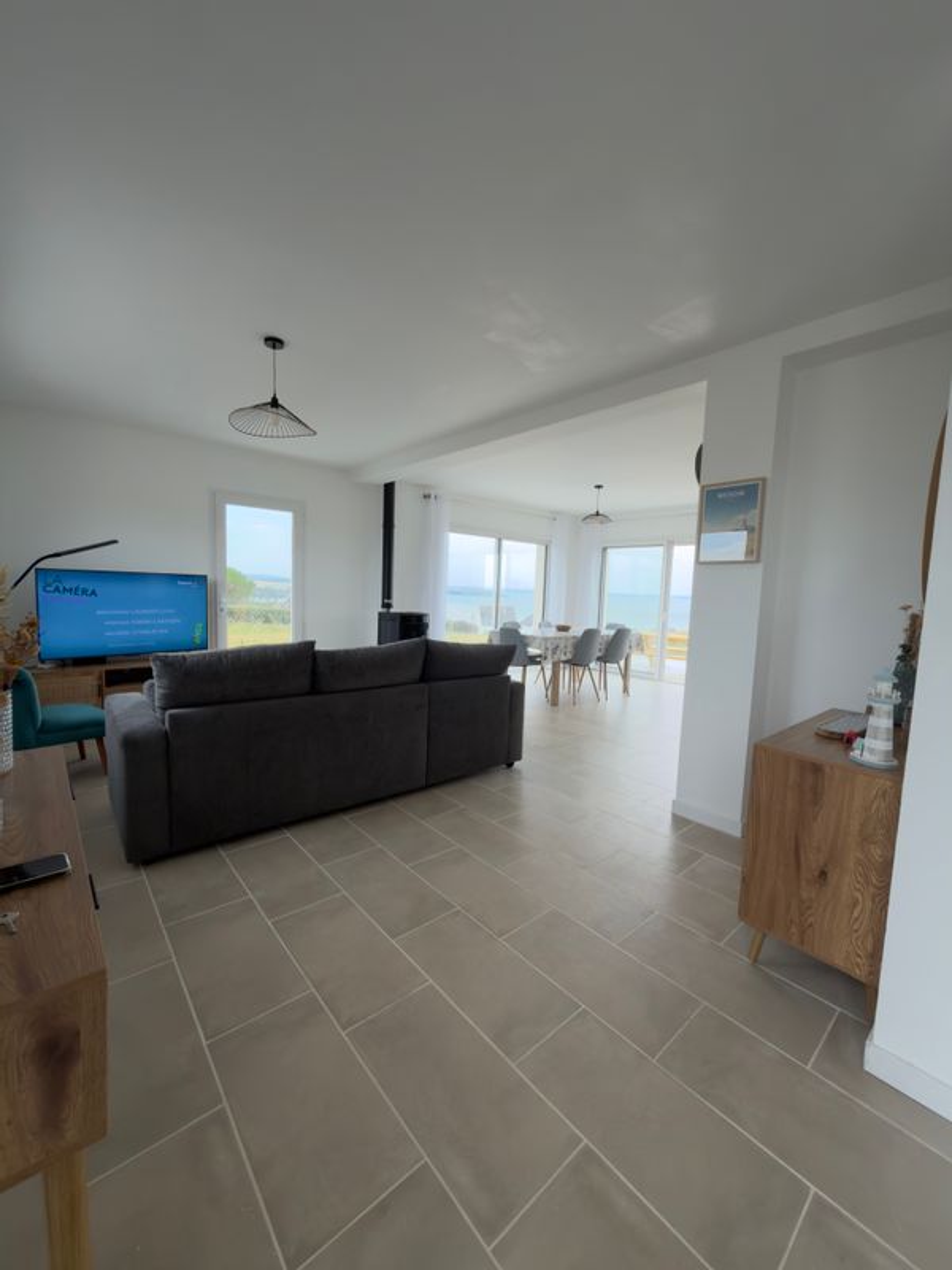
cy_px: 635
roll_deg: -4.1
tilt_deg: -5.1
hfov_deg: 85.7
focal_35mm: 14
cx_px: 476
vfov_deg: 102.1
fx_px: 513
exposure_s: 1/121
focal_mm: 2.22
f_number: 2.2
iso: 50
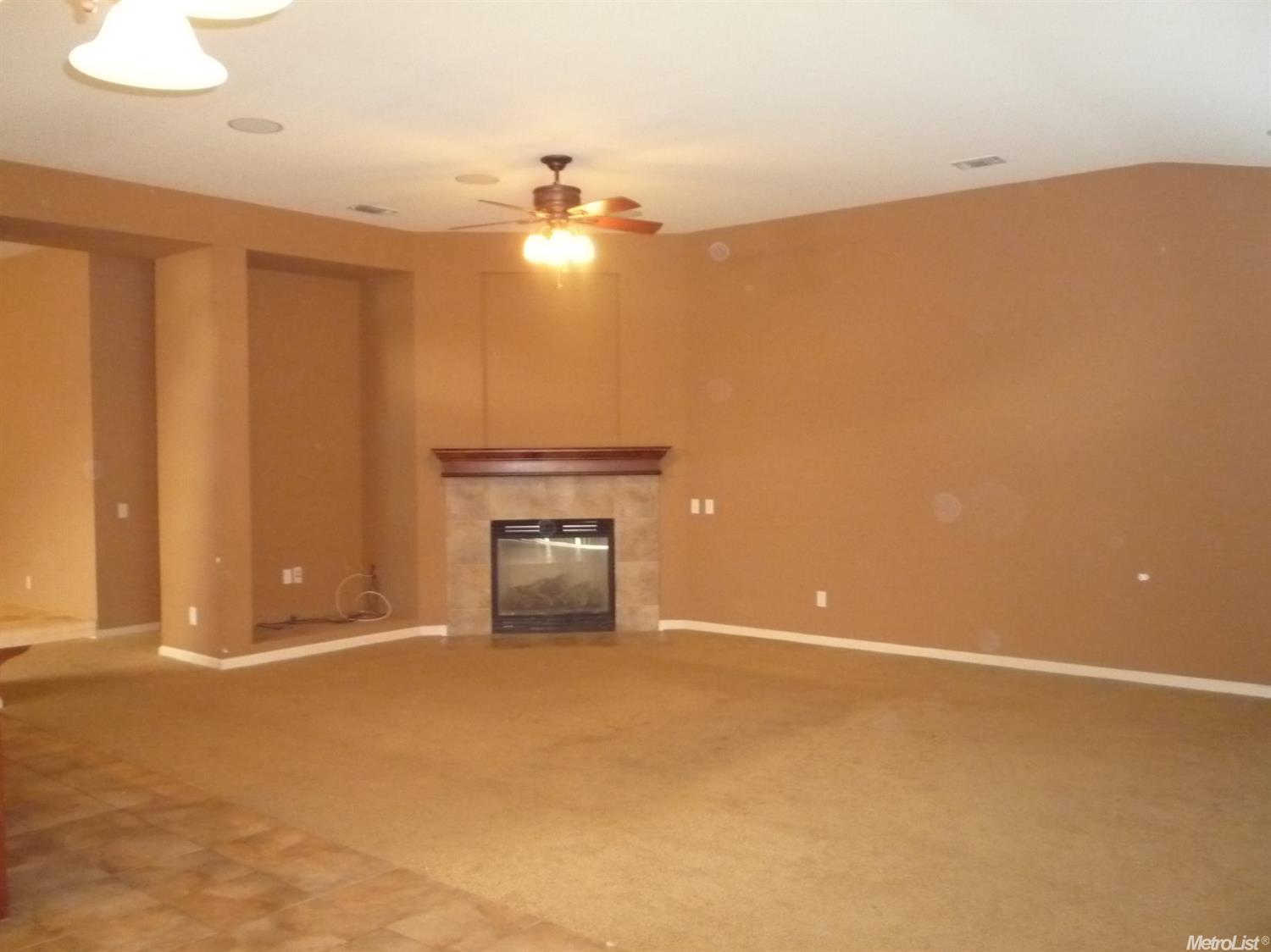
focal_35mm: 30
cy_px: 476
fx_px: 1101
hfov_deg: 60.0
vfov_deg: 46.8
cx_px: 636
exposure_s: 1/30
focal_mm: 5.2
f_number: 3.3
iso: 800
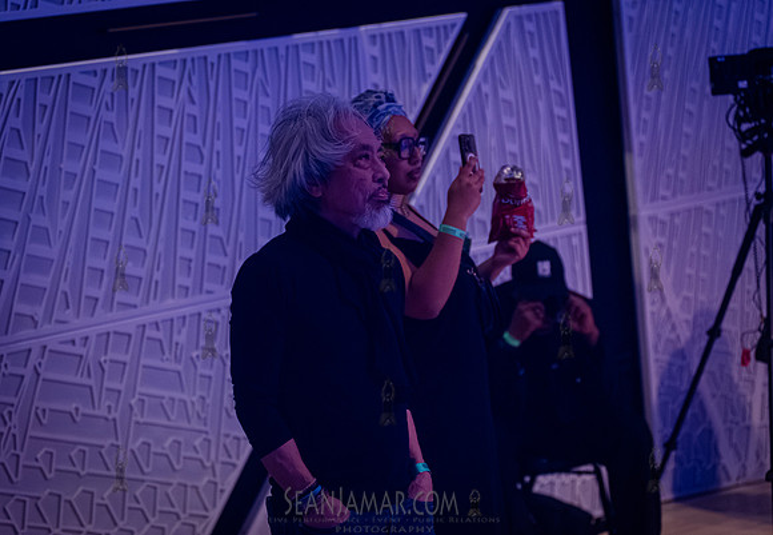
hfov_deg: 22.0
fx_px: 1989
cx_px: 341
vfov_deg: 15.3
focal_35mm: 92
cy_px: 236
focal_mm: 80
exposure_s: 1/160
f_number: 2.8
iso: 8000
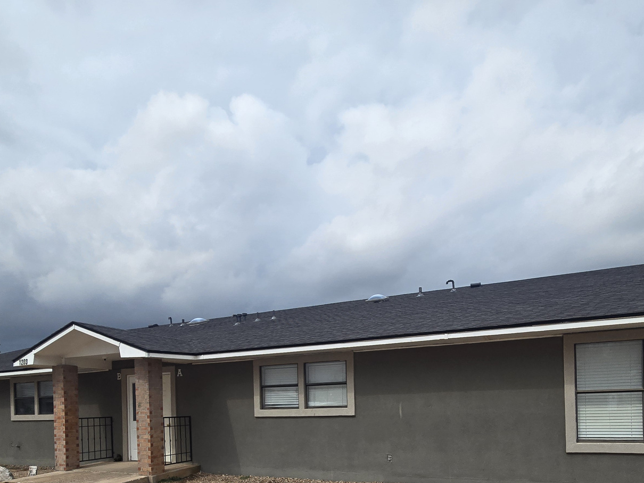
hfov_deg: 76.3
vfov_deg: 55.3
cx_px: 346
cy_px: 408
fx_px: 409
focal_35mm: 22
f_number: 2.2
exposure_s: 1/4616
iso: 50
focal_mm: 2.2
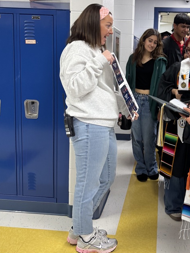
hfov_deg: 36.0
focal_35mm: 39
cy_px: 90
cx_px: 144
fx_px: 285
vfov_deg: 47.3
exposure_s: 1/60
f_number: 1.78
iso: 250
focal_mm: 6.76
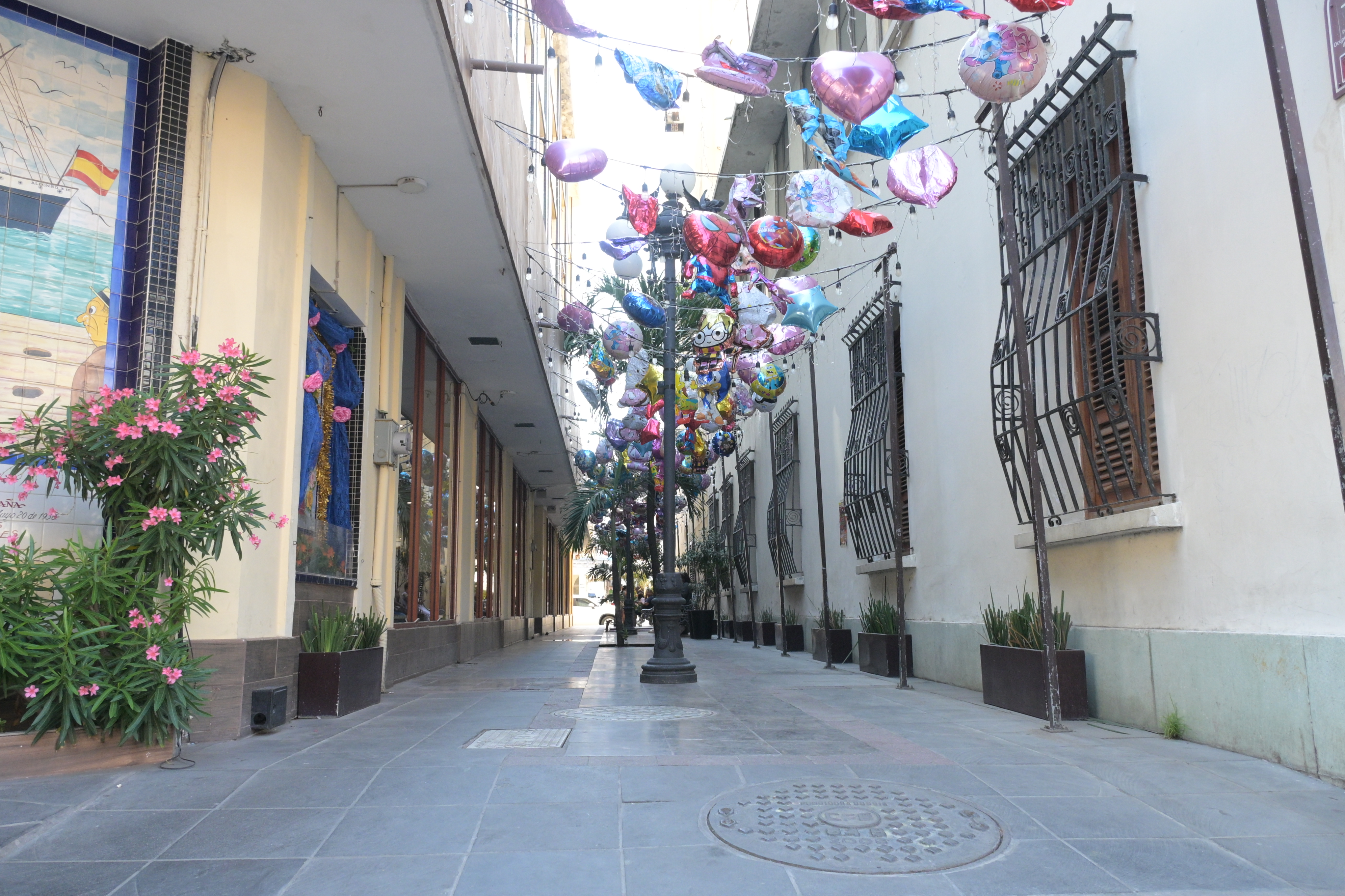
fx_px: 1009
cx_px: 672
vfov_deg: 47.9
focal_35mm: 27
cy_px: 448
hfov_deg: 67.4
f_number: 5.6
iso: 1600
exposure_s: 1/640
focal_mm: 18
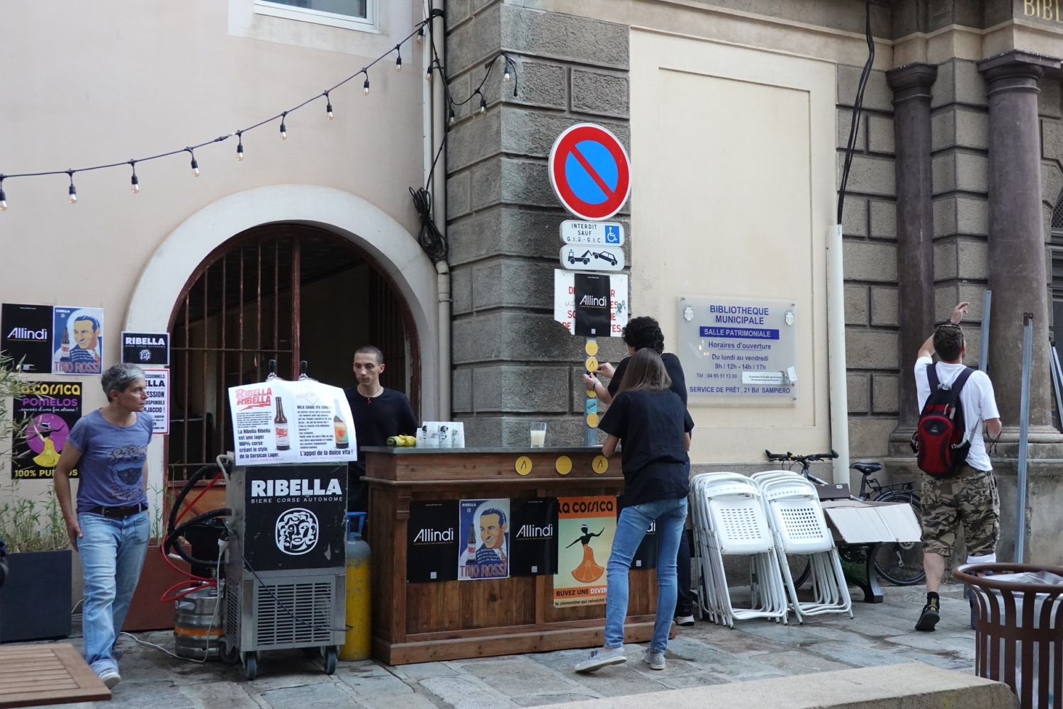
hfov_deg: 47.4
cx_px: 532
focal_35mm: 41
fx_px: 1211
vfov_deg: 32.6
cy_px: 354
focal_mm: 15.28
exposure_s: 1/250
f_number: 4
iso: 1600
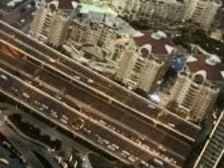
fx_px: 770
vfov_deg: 12.4
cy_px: 25
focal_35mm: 119
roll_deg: -1.4
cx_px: -251
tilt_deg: -36.8
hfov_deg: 13.6
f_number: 1.8
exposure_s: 1/20
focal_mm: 4.25
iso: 640
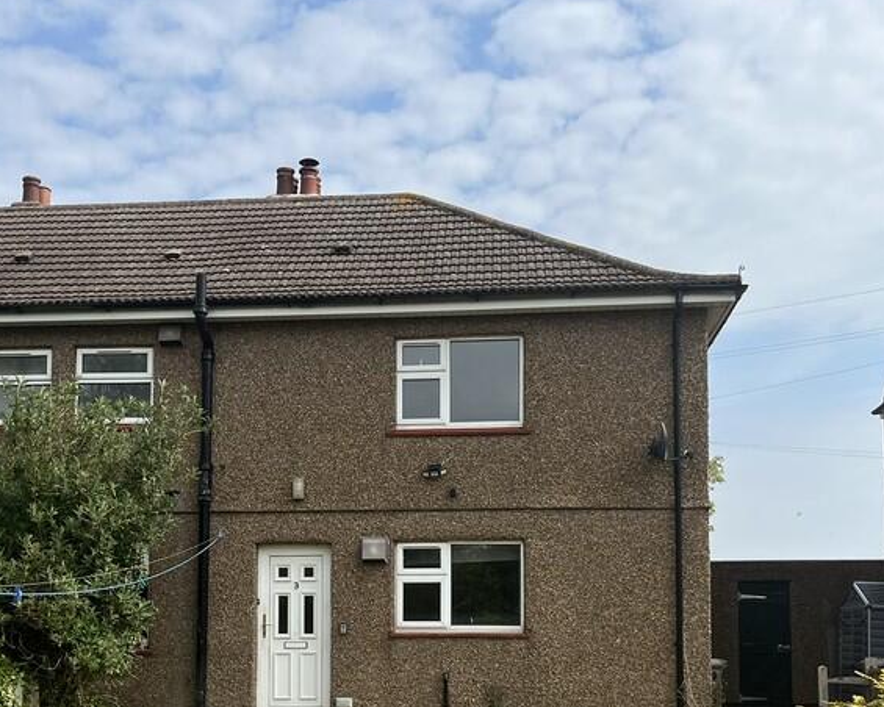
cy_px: 557
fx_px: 1203
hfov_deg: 40.2
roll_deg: +0.4
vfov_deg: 31.9
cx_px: 366
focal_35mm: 46
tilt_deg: +3.1
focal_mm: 5.1
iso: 50
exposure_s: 1/3521
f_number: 1.6
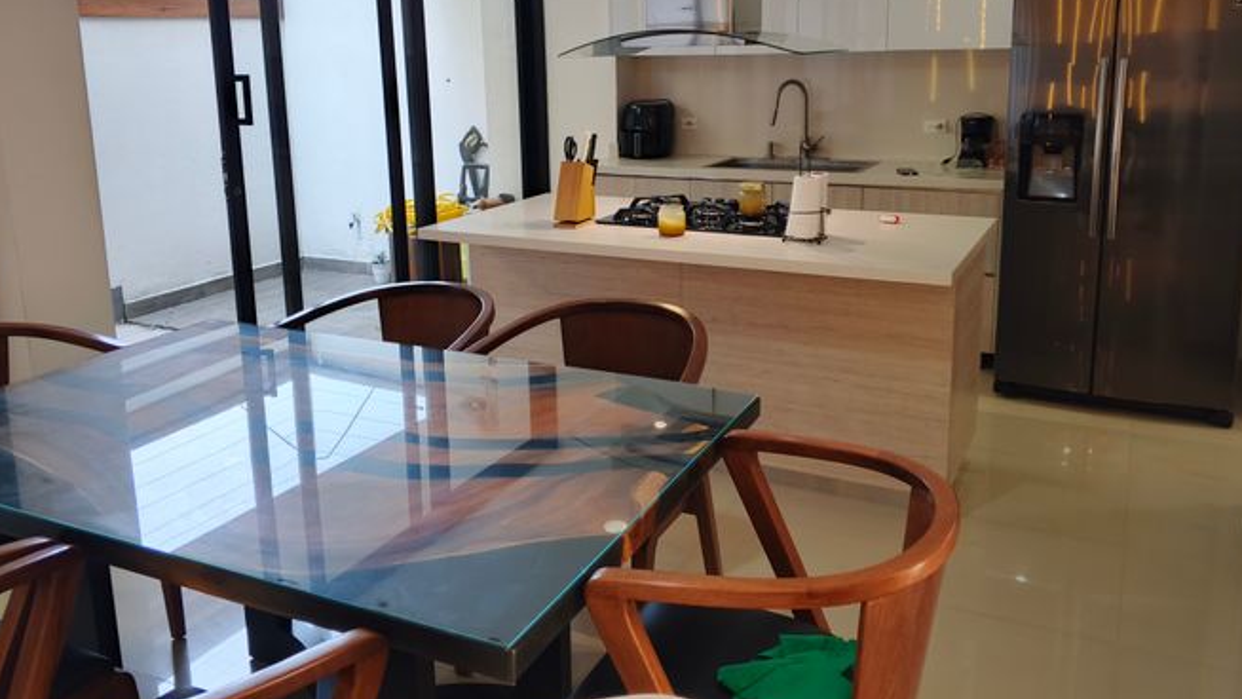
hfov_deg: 64.3
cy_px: 249
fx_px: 988
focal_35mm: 30
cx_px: 616
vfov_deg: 38.6
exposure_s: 1/60
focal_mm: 4.09
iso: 325
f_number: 1.6
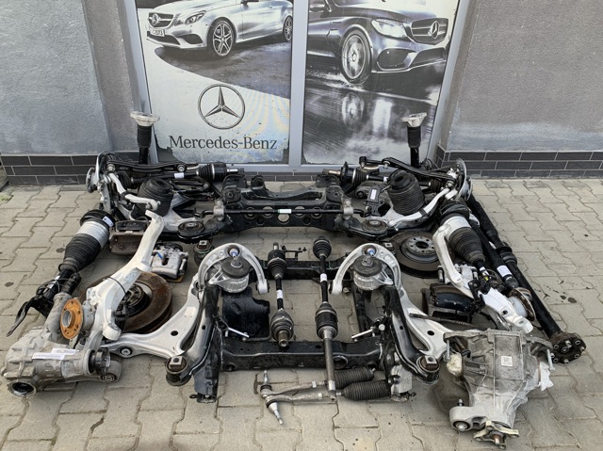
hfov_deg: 67.3
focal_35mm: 26
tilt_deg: -33.8
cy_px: 226
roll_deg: -2.5
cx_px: 302
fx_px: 453
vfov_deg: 53.0
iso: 25
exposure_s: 1/121
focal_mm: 4.25
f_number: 1.8
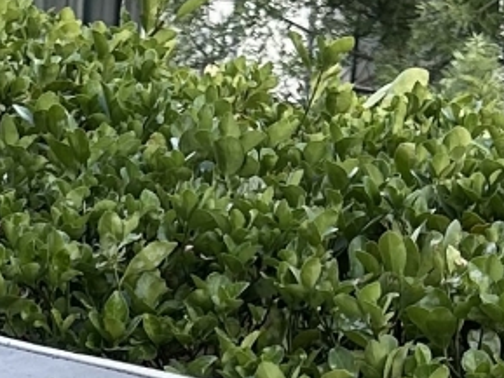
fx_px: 2797
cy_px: 670
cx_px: -44
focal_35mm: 192
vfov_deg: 7.5
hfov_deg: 10.2
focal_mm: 5.7
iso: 50
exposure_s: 1/705
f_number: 1.5
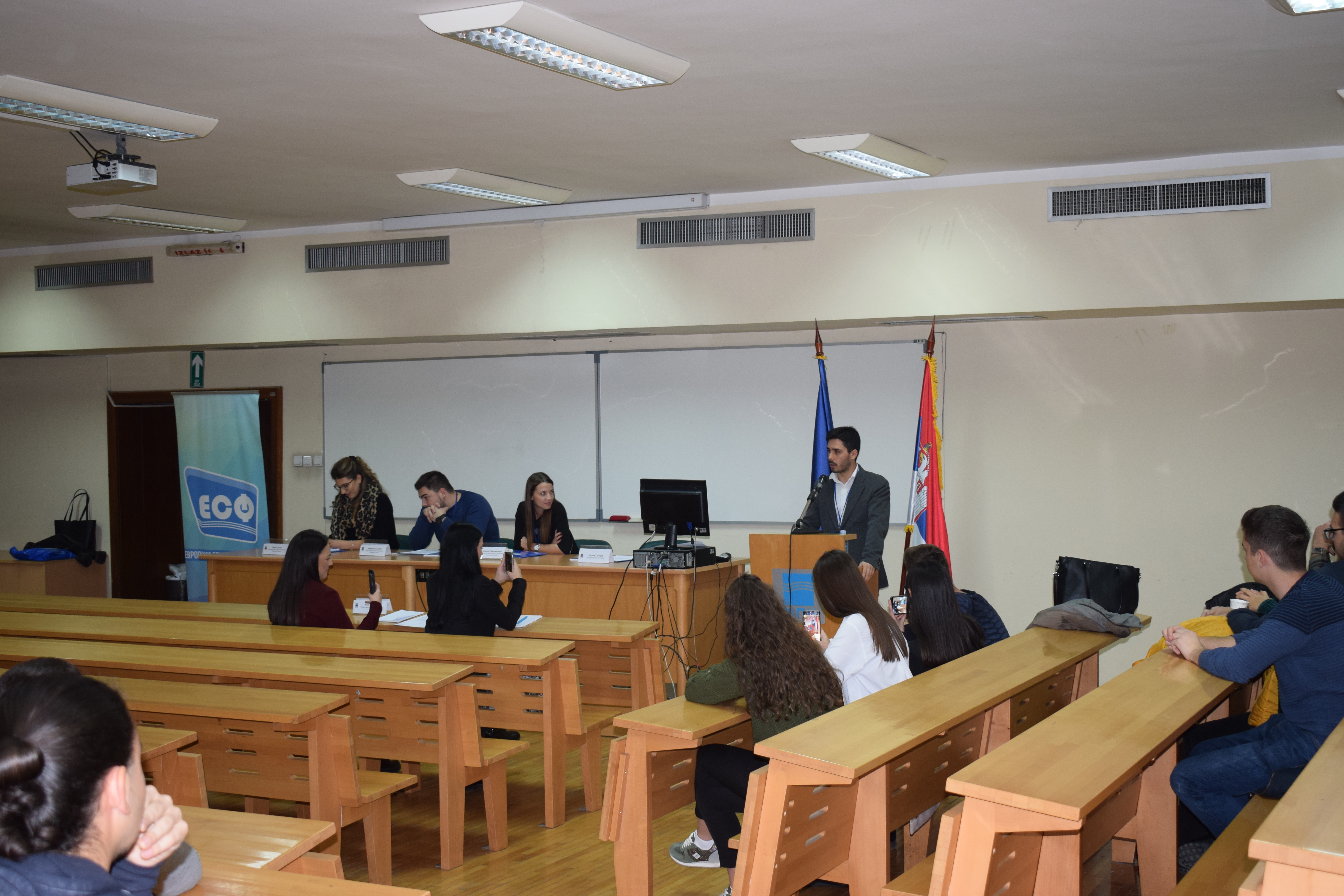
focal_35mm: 46
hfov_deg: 42.3
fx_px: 1736
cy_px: 448
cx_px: 672
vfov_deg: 28.9
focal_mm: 31
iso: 800
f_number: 4.2
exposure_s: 1/60
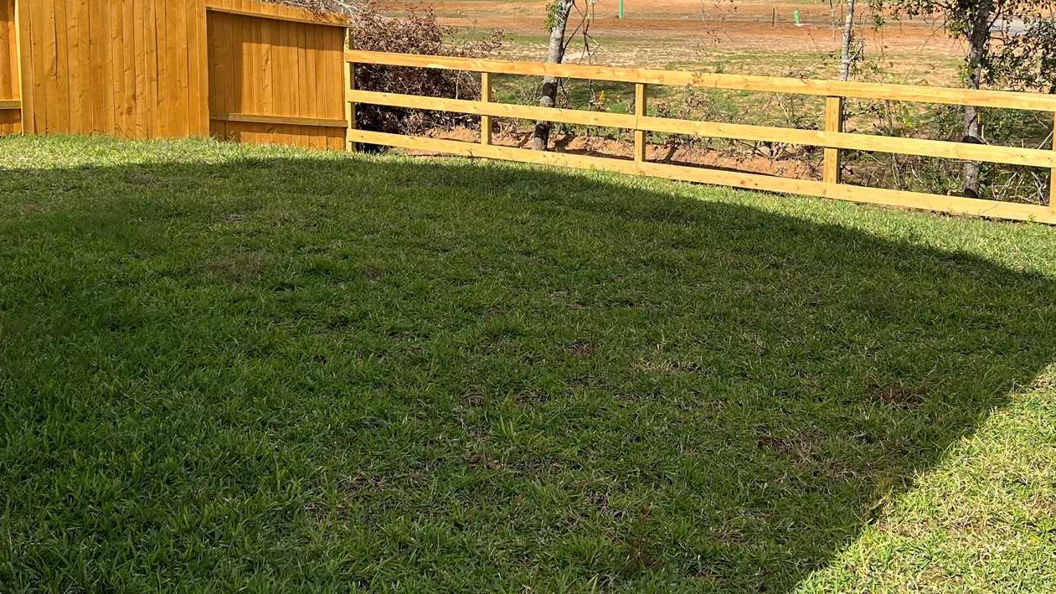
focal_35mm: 46
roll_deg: +0.0
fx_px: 1288
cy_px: 152
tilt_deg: -8.6
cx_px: 464
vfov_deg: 25.7
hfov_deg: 44.5
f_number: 1.5
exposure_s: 1/3077
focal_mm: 5.7
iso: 50
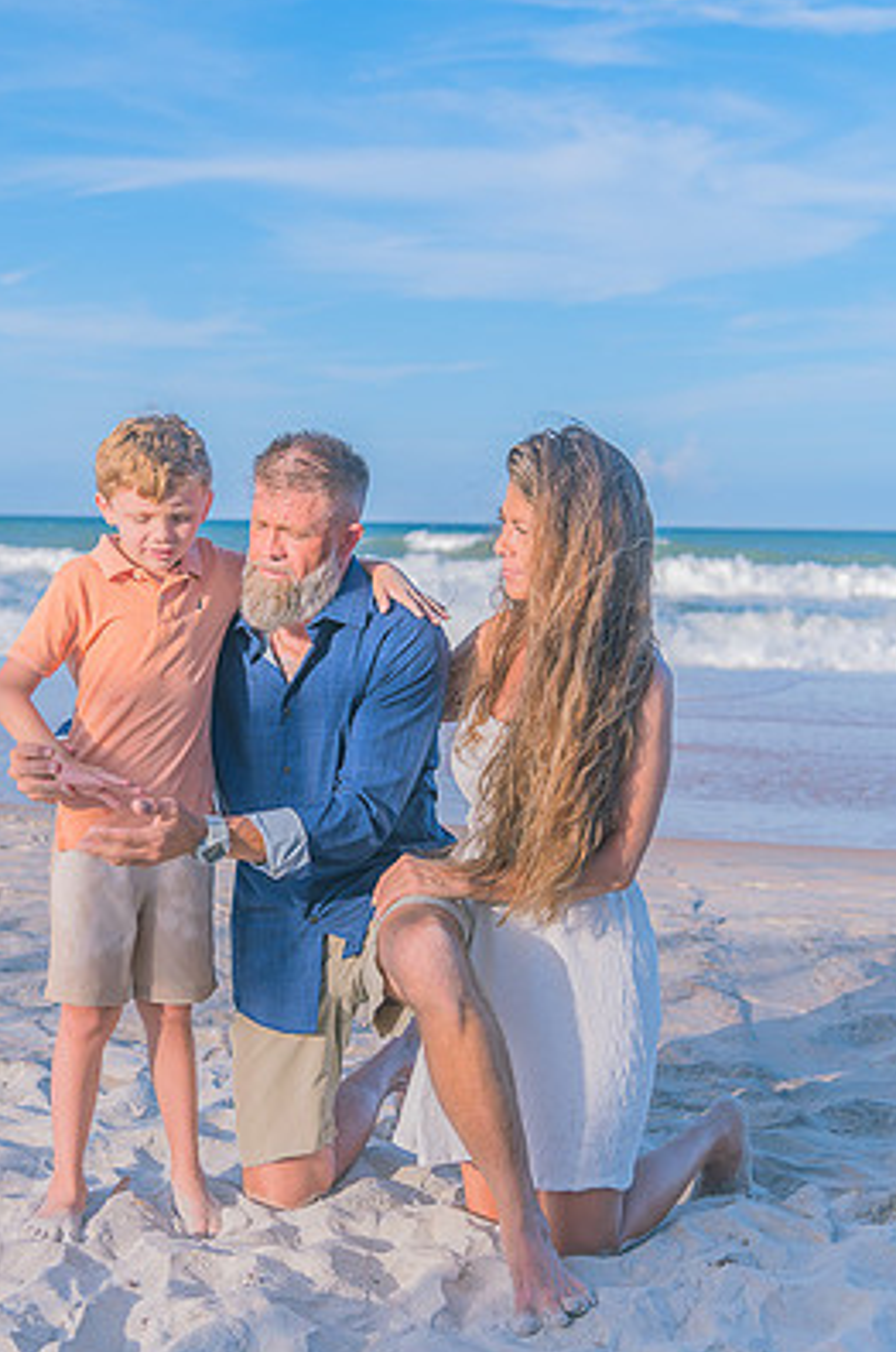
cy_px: 633
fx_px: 2135
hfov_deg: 23.7
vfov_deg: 35.1
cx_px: 395
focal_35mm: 57
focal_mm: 50
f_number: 4
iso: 100
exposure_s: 1/200
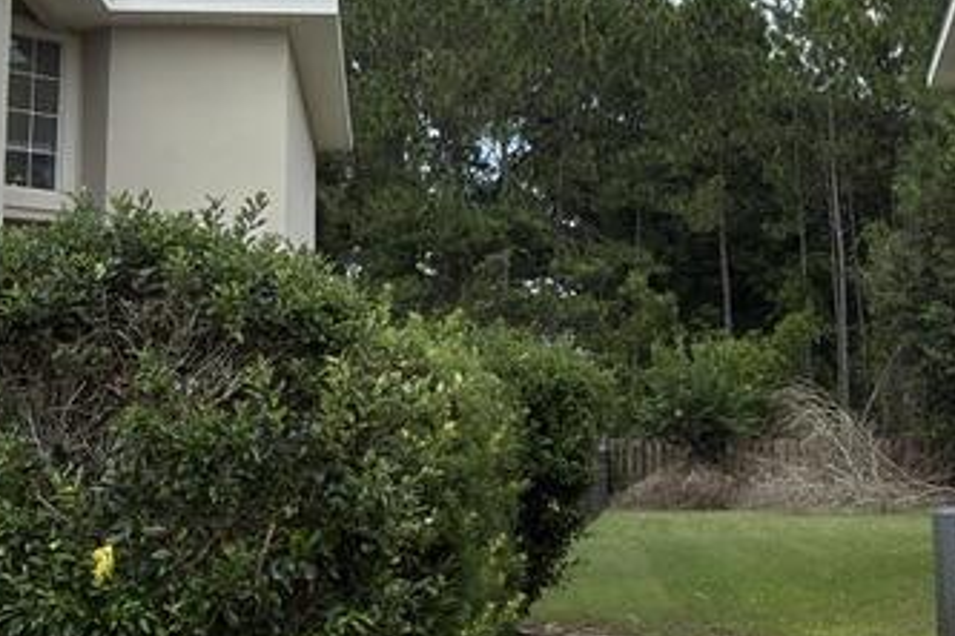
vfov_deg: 21.1
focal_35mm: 64
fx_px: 1698
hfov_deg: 31.4
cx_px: 553
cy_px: 163
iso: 16
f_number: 2.2
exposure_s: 1/741
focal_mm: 2.22
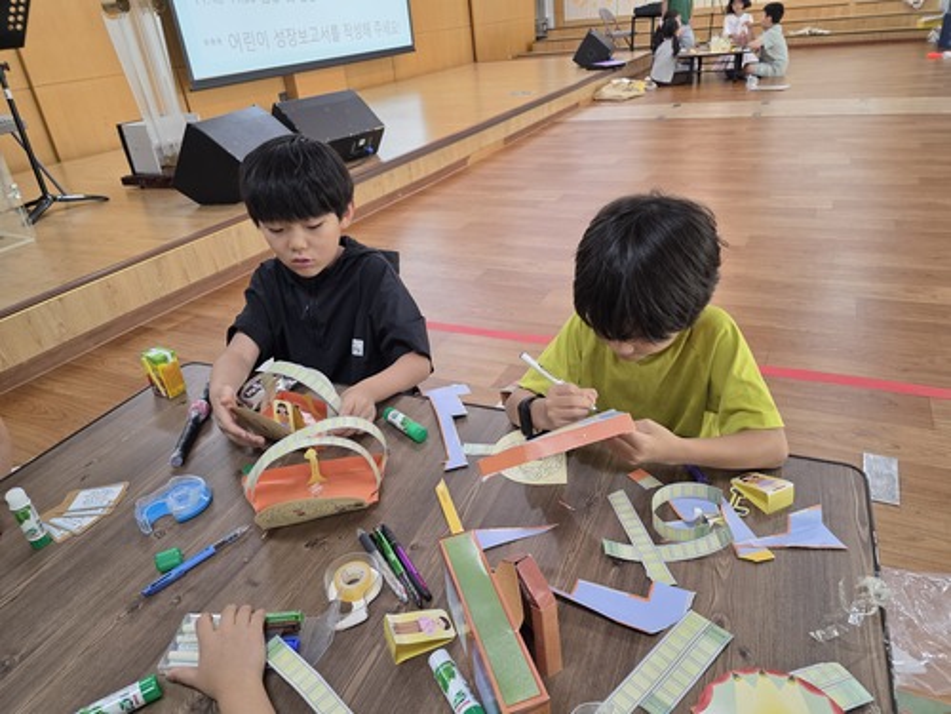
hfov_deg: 73.9
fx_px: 632
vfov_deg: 58.9
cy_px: 357
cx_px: 476
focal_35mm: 23
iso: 160
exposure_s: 1/120
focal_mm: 6.3
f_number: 1.7
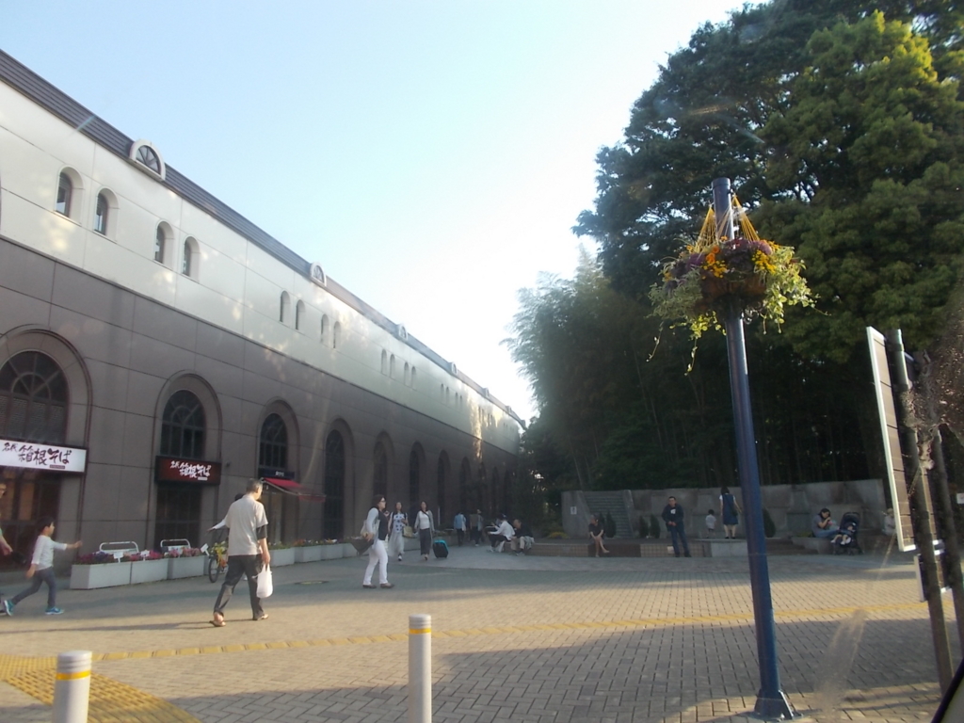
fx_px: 724
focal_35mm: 26
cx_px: 482
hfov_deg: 67.3
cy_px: 362
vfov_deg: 53.1
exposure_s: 1/250
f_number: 3.2
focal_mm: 4.6
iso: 100
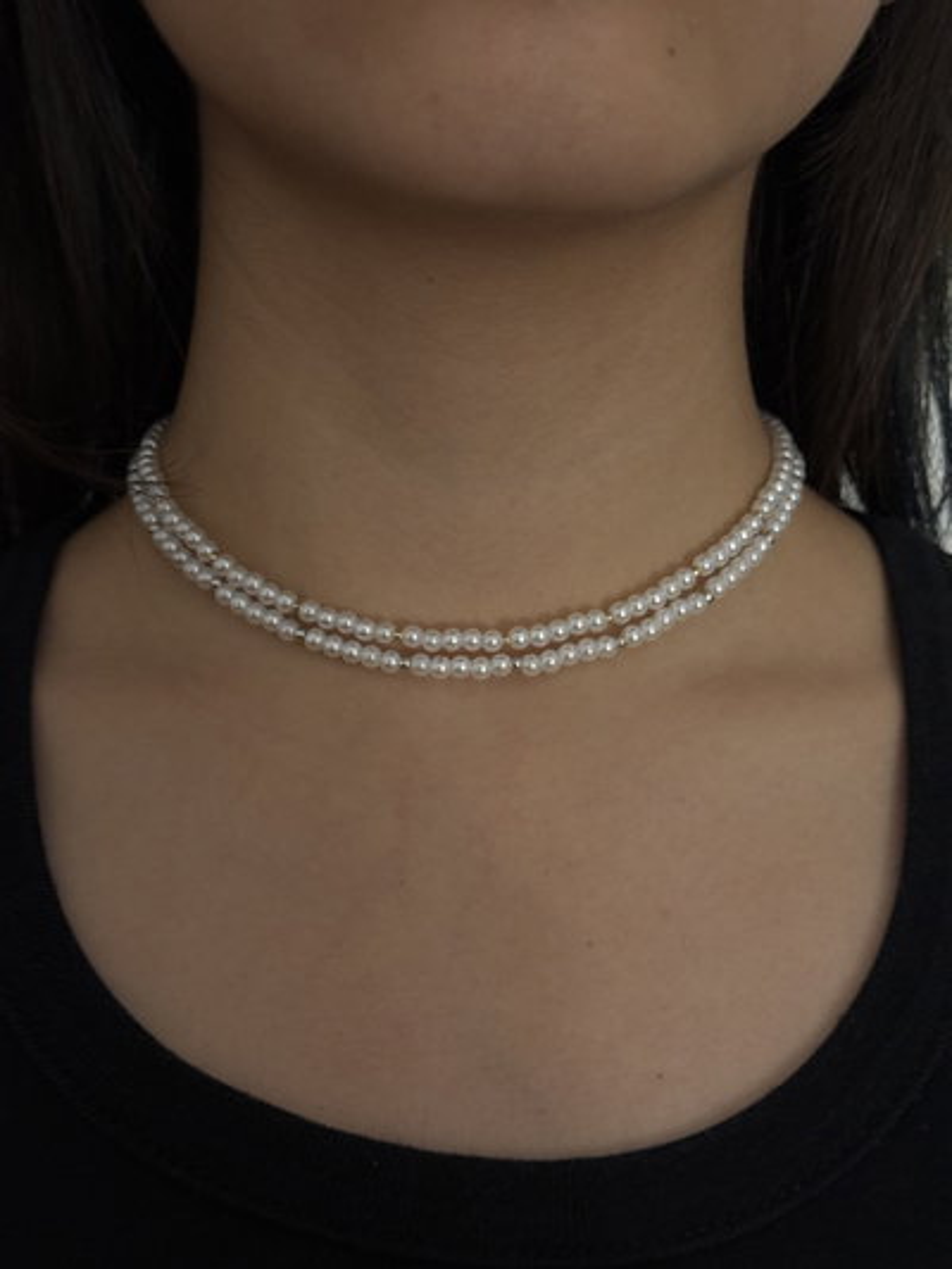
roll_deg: -1.5
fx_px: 1759
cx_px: 476
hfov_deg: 30.3
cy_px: 634
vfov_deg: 39.6
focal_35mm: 48
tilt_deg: -4.7
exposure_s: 1/33
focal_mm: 6.76
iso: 250
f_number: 1.78
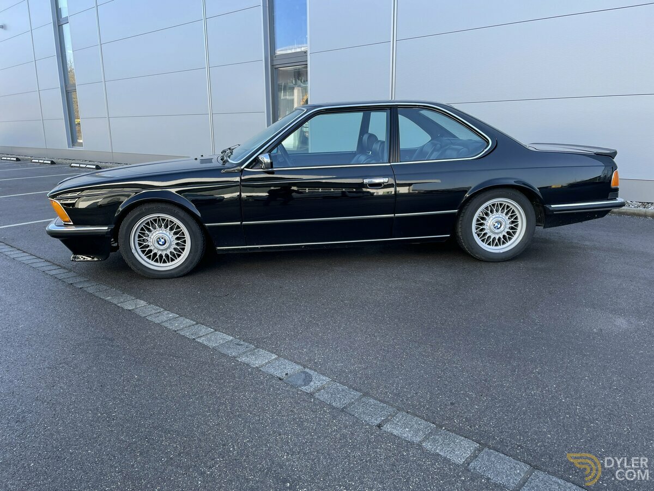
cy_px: 246
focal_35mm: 26
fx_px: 491
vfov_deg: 53.1
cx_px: 327
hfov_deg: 67.3
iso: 32
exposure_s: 1/467
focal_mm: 4.2
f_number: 1.6
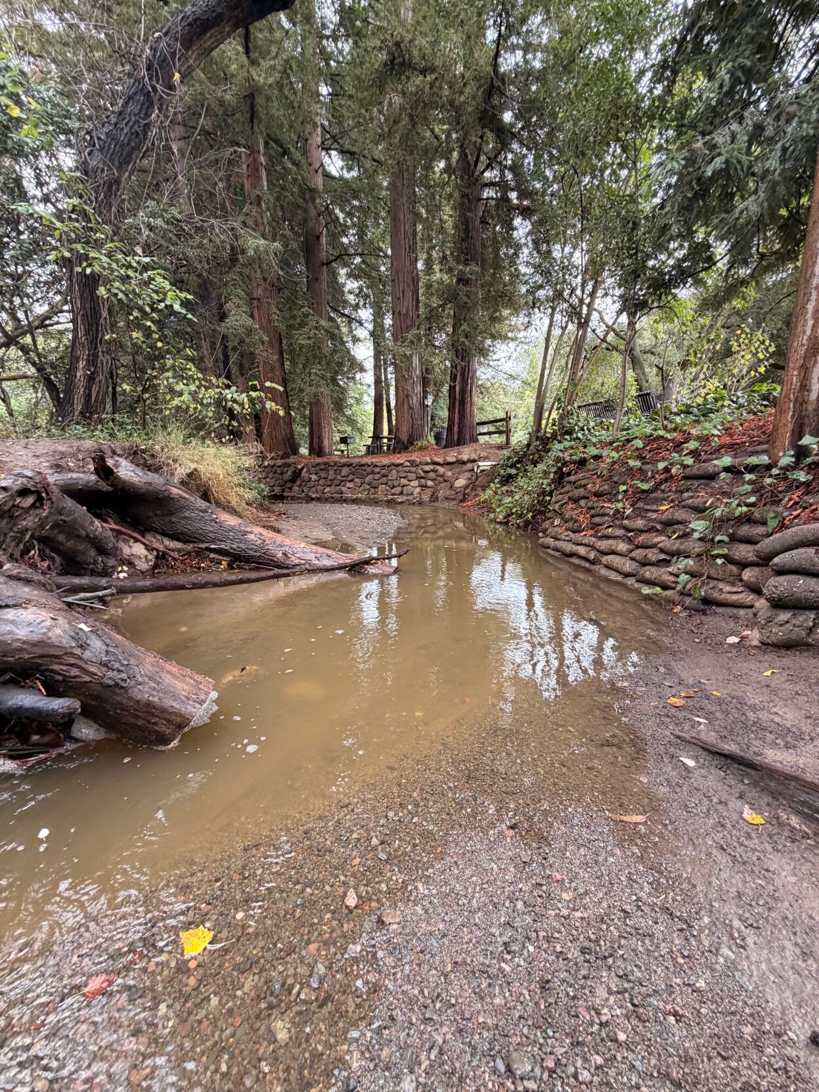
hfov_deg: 85.7
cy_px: 546
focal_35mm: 14
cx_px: 410
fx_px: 442
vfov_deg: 102.1
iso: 200
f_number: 2.2
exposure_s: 1/121
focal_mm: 2.22
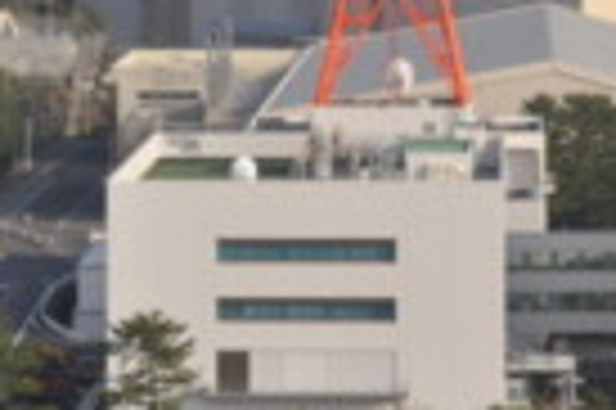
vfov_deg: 5.0
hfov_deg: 7.6
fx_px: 4625
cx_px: 638
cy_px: -164
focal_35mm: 271
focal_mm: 55
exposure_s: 1/400
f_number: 9
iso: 200
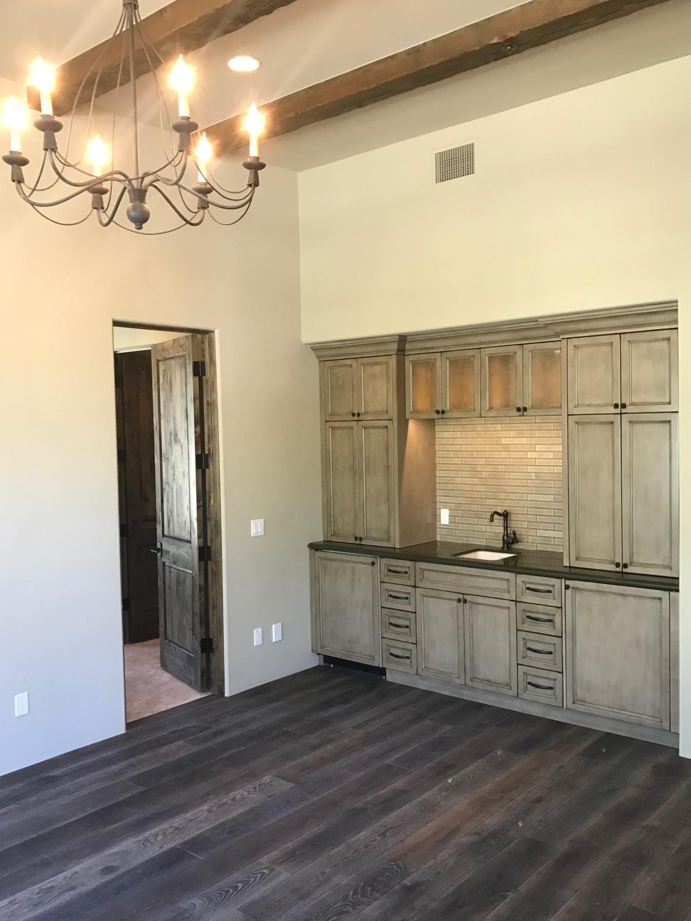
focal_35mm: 30
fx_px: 799
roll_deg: +0.3
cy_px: 467
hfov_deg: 46.8
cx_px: 359
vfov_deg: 60.0
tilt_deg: +0.3
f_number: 1.8
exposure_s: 1/24
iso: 40
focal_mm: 3.99
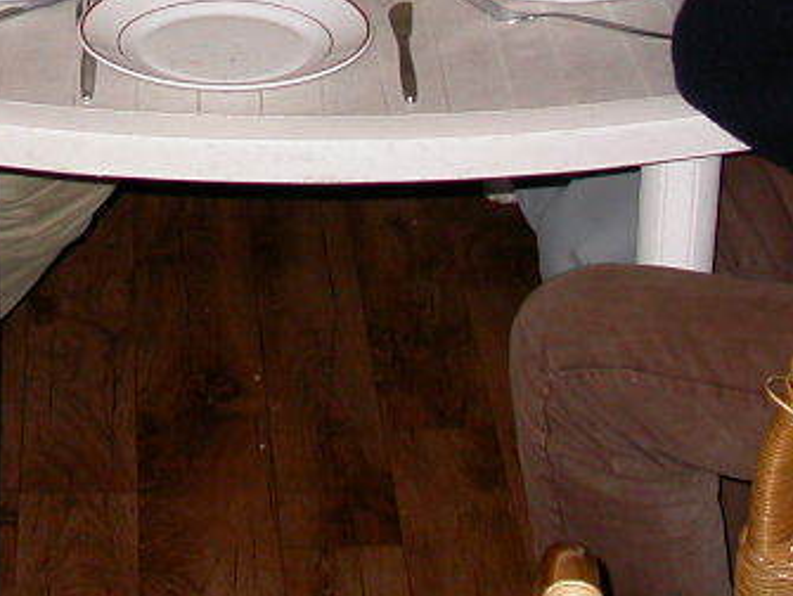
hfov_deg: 16.8
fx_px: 2660
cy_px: -255
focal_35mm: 116
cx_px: 151
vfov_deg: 12.3
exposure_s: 1/60
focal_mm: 7.85
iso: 100
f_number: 2.6
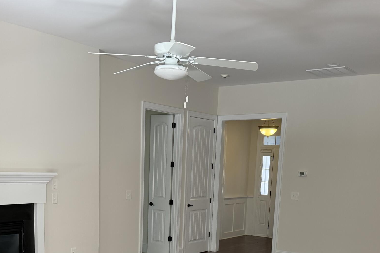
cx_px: 161
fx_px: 507
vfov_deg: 26.8
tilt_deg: -8.9
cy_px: 241
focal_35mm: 48
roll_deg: -2.0
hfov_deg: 41.0
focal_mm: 6.76
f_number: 1.78
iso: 200
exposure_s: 1/121
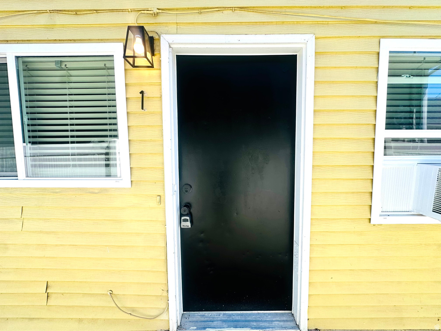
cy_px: 166
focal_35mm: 14
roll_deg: +0.4
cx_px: 220
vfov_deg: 85.7
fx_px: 178
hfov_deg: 102.1
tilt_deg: -2.2
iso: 40
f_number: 2.2
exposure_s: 1/463
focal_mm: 2.22
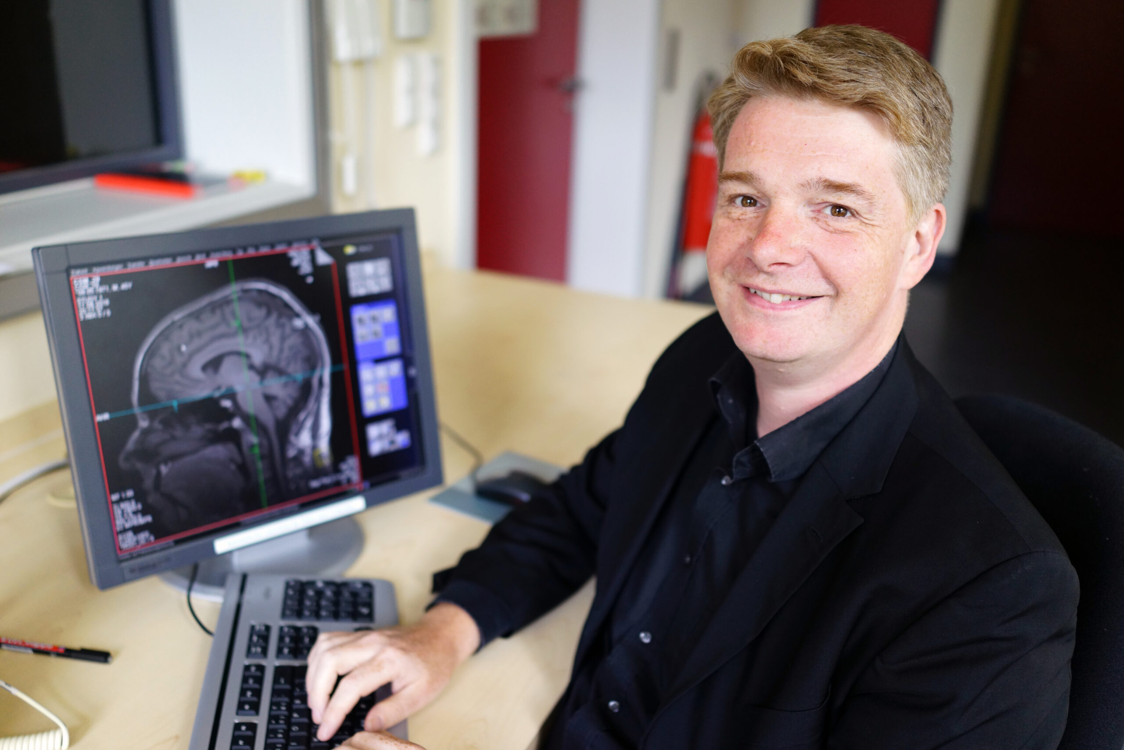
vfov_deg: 37.9
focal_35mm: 35
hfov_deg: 54.4
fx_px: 1093
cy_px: 375
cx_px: 562
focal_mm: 35
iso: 1000
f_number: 2
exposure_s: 1/400
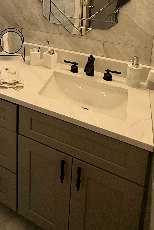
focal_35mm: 35
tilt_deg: -10.1
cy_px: 7
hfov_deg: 34.2
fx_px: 225
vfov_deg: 46.7
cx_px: -2
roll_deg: +0.8
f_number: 2.2
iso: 80
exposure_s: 1/120
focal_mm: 2.22
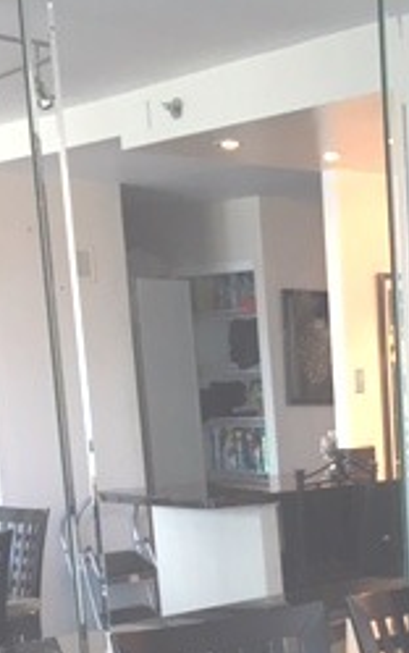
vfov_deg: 25.2
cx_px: 451
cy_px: 616
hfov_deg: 16.1
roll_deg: +3.0
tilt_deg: -8.9
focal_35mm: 79
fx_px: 1406
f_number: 2.2
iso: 50
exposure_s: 1/30
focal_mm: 4.15
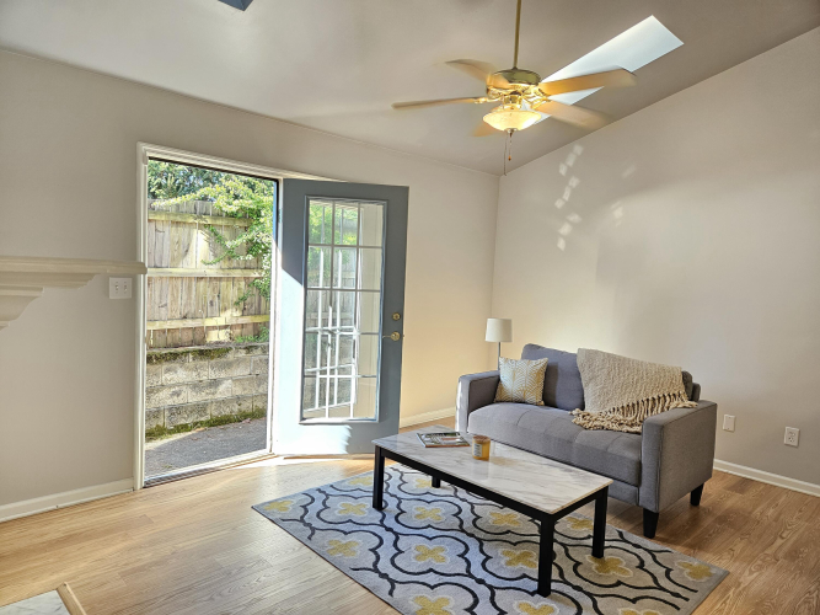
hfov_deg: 73.9
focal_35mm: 23
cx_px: 410
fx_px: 545
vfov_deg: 58.9
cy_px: 308
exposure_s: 1/120
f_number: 1.8
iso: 200
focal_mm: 5.4
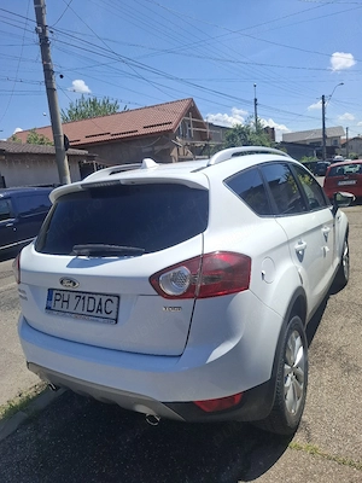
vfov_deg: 73.9
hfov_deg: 58.9
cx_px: 181
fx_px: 321
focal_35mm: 23
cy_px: 242
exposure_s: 1/2500
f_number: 1.8
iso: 50
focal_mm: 5.54
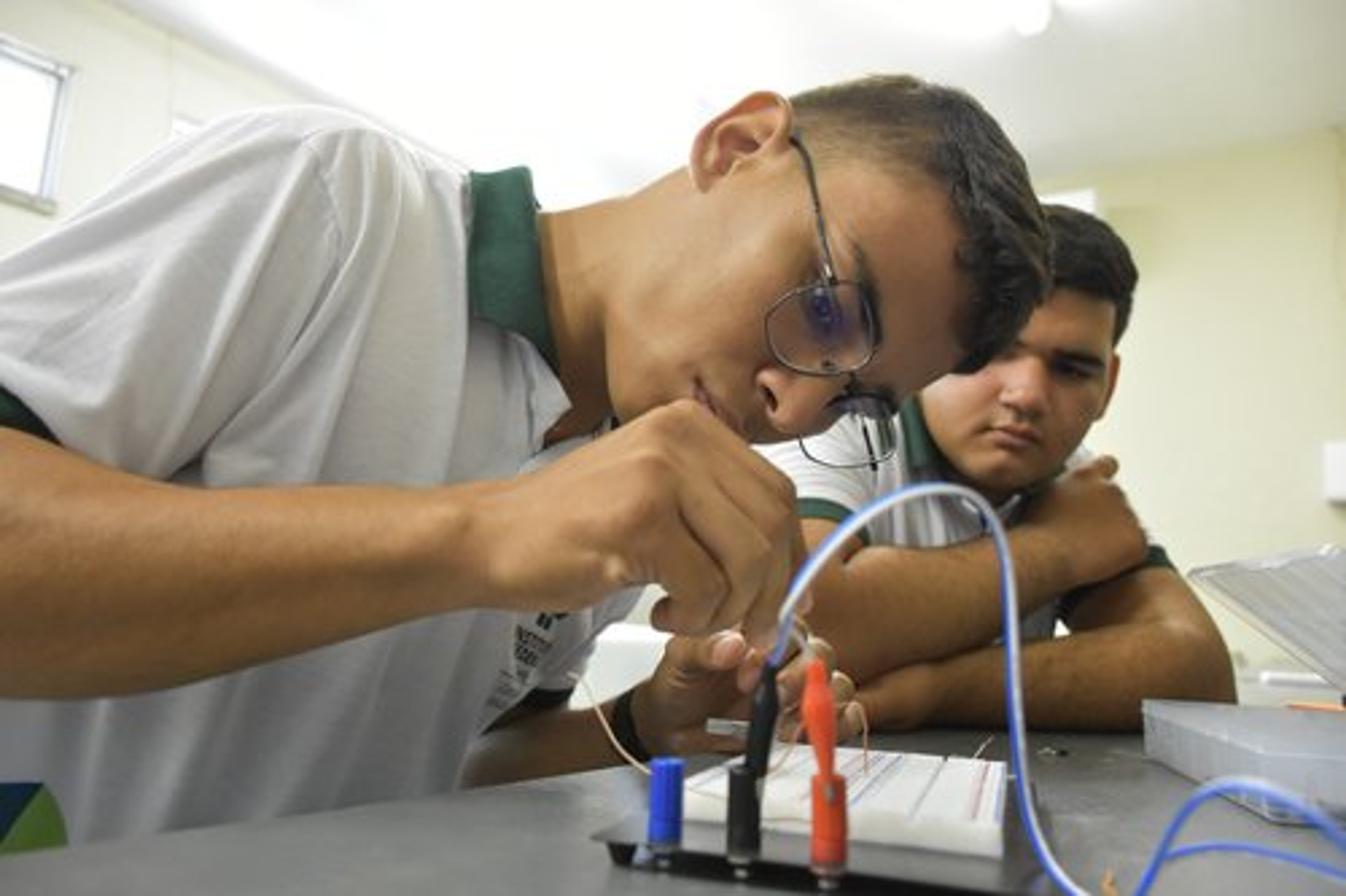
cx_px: 673
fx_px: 1009
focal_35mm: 27
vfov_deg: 47.9
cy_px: 448
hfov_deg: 67.4
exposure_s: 1/60
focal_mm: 18
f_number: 4
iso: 2000
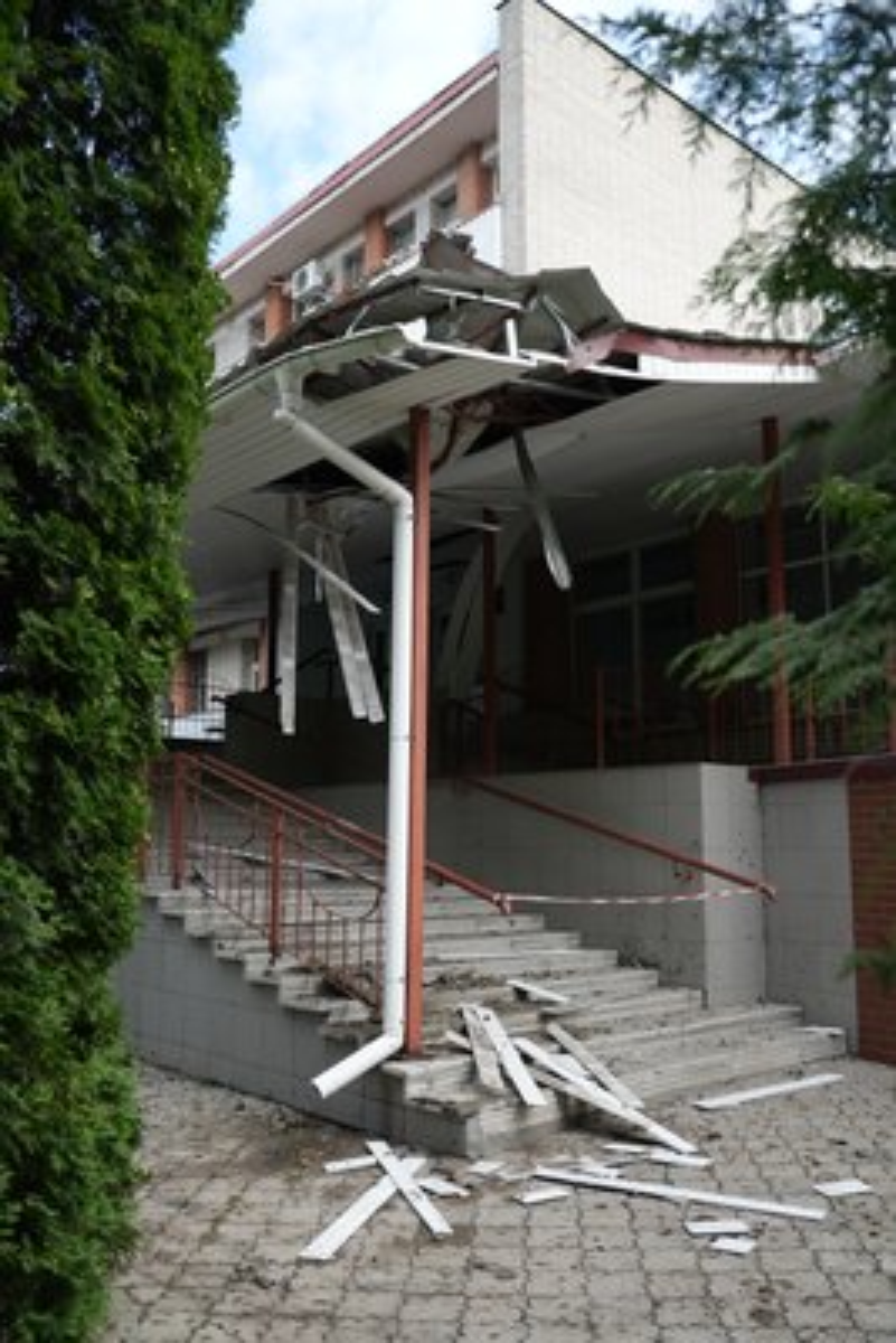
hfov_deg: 43.6
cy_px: 672
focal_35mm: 30
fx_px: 1119
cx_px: 448
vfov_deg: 61.9
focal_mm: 30
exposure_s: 1/160
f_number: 2.8
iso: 250
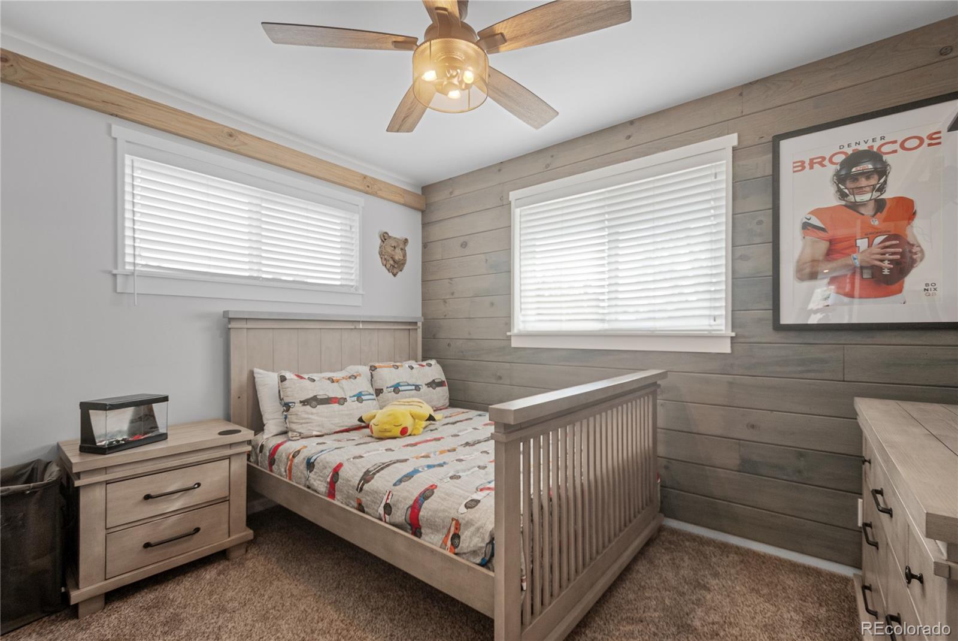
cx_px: 479
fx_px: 400
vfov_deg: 77.4
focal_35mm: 15
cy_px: 320
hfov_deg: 100.3
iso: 200
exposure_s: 1/20
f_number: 3.5
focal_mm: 10
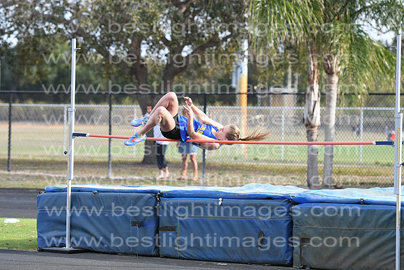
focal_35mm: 188
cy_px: 135
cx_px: 202
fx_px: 2105
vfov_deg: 7.3
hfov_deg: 11.0
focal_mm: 125
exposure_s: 1/1600
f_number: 4
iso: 400
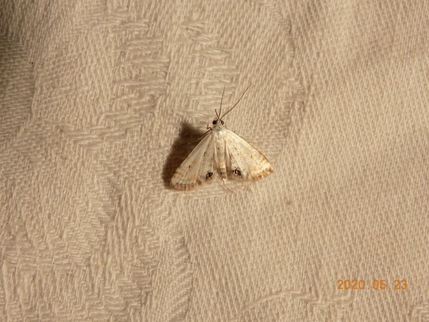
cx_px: 214
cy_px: 161
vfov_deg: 12.6
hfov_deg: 16.7
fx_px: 1463
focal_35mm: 118
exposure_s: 1/30
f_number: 4.8
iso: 160
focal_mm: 20.9
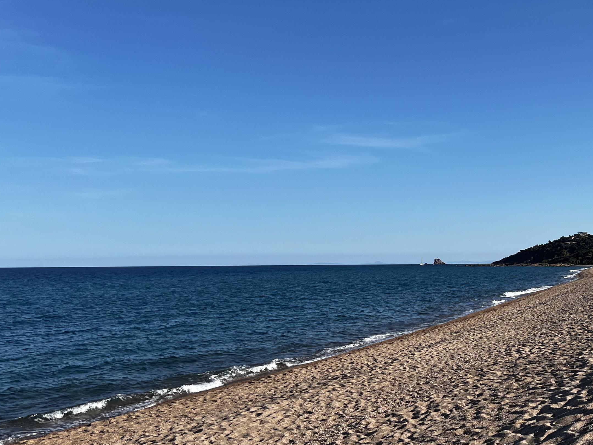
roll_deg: +0.9
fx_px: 822
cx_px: 496
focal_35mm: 48
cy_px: 265
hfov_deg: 37.8
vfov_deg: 30.2
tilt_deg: +0.5
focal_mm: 5.7
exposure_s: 1/4630
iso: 50
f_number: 1.5
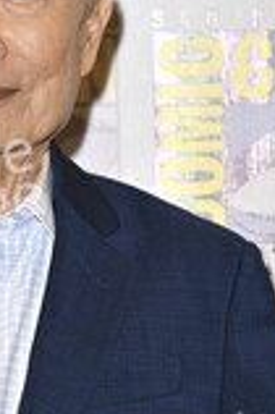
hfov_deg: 5.6
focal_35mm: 245
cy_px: 333
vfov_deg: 8.4
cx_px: -16
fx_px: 2813
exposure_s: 1/250
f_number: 6.3
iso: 2000
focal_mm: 97
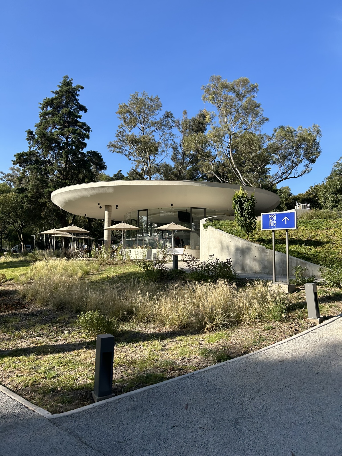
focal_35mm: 26
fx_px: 343
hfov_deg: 53.1
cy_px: 228
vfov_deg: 67.3
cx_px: 171
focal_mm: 5.7
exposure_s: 1/1838
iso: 50
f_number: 1.5
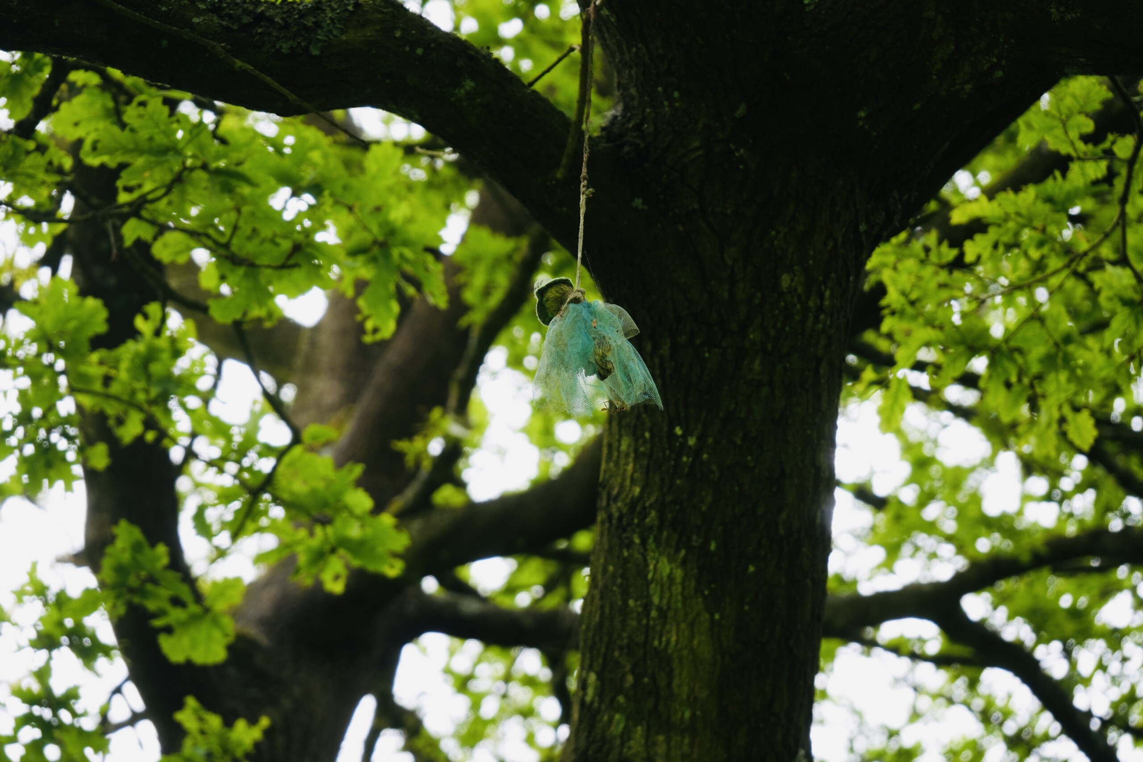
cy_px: 381
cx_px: 572
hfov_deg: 28.8
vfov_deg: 19.5
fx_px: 2222
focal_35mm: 70
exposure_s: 1/160
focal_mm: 70
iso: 800
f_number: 5.6
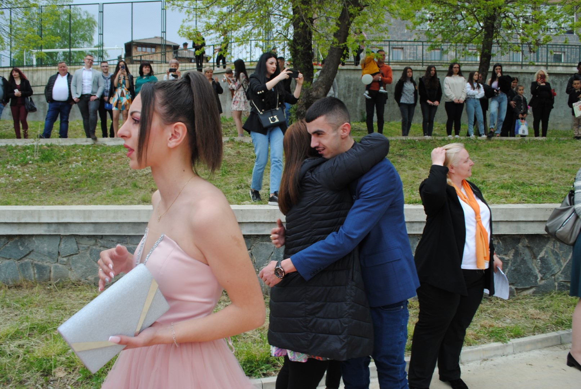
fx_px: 436
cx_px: 290
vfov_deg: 48.1
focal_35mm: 27
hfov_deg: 67.3
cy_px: 194
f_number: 6.3
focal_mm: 18
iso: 100
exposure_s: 1/160
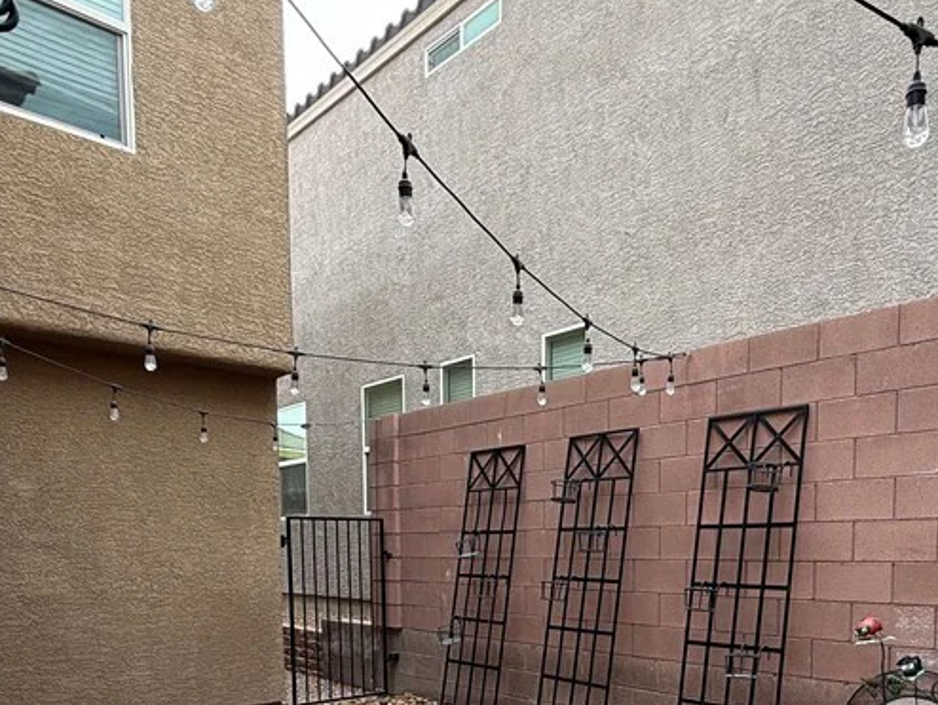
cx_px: 579
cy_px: 612
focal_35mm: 29
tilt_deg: -4.5
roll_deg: -1.0
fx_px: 786
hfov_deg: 60.9
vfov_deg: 44.6
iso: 50
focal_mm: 2.22
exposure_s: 1/167
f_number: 2.2
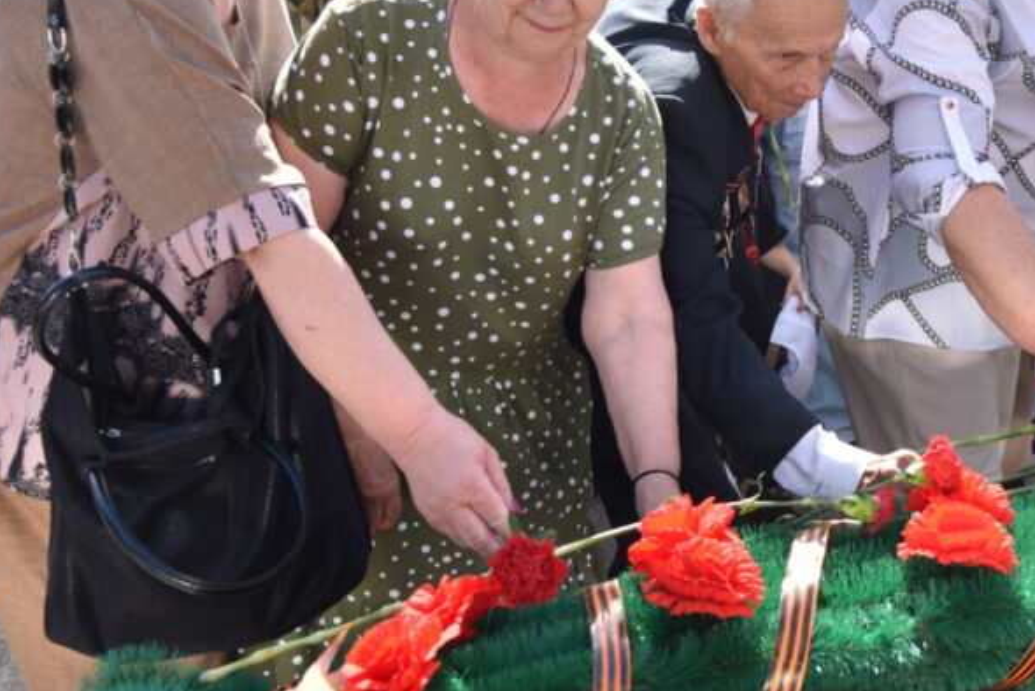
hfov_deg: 32.8
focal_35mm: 59
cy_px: 212
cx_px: 853
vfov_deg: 22.9
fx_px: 1697
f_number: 5.6
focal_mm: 34
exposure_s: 1/500
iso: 320
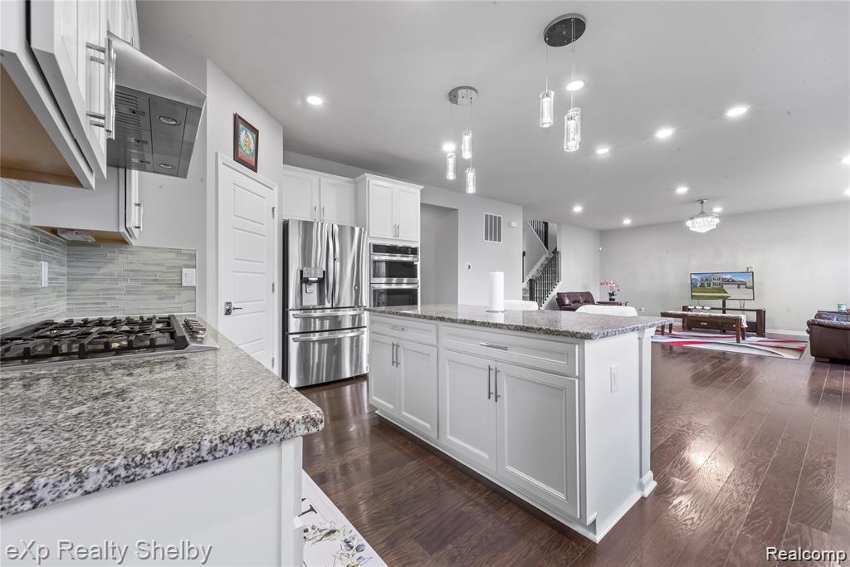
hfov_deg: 104.2
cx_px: 425
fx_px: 331
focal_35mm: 14
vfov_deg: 81.2
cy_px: 284
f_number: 11
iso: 1600
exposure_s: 1/4
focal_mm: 14
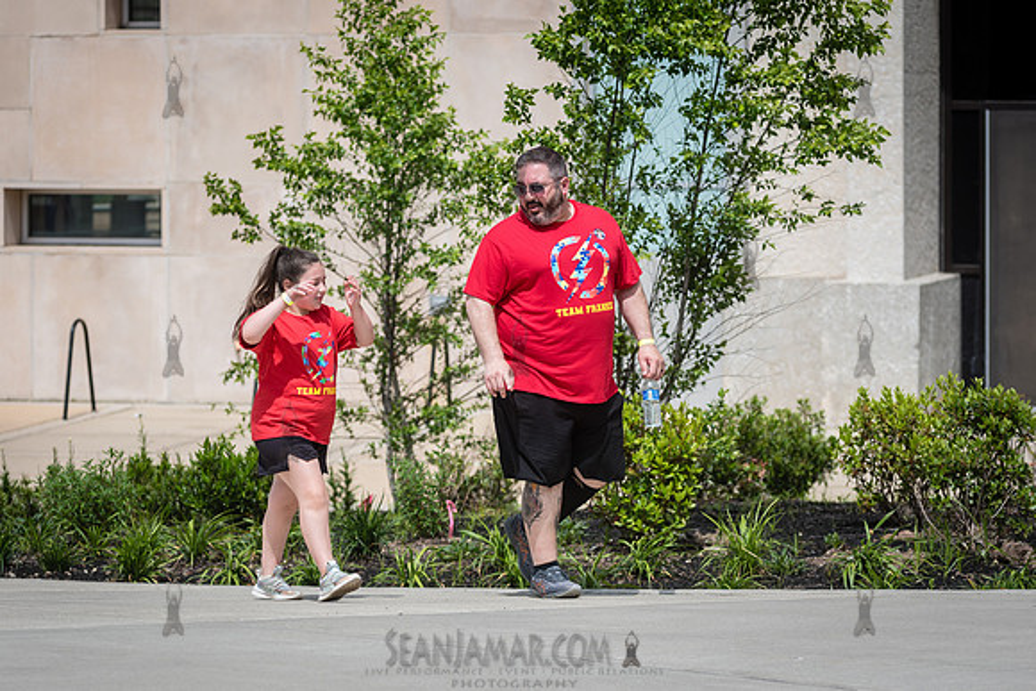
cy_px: 323
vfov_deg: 8.5
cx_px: 545
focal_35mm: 161
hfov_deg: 12.7
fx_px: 4641
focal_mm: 145
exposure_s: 1/2000
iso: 250
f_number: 4.5
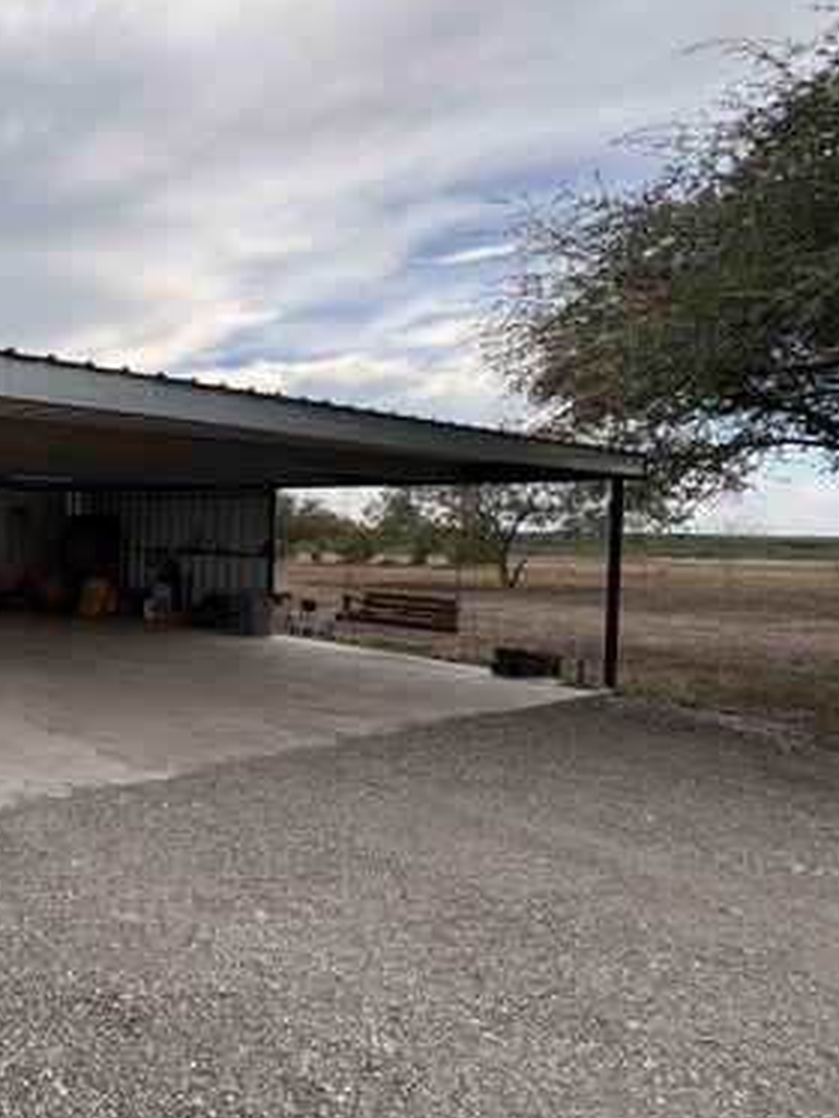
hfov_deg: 45.3
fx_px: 775
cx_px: -48
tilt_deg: -0.6
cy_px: 540
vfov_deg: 71.6
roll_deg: -1.4
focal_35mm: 24
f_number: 2.2
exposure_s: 1/921
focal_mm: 2.22
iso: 50
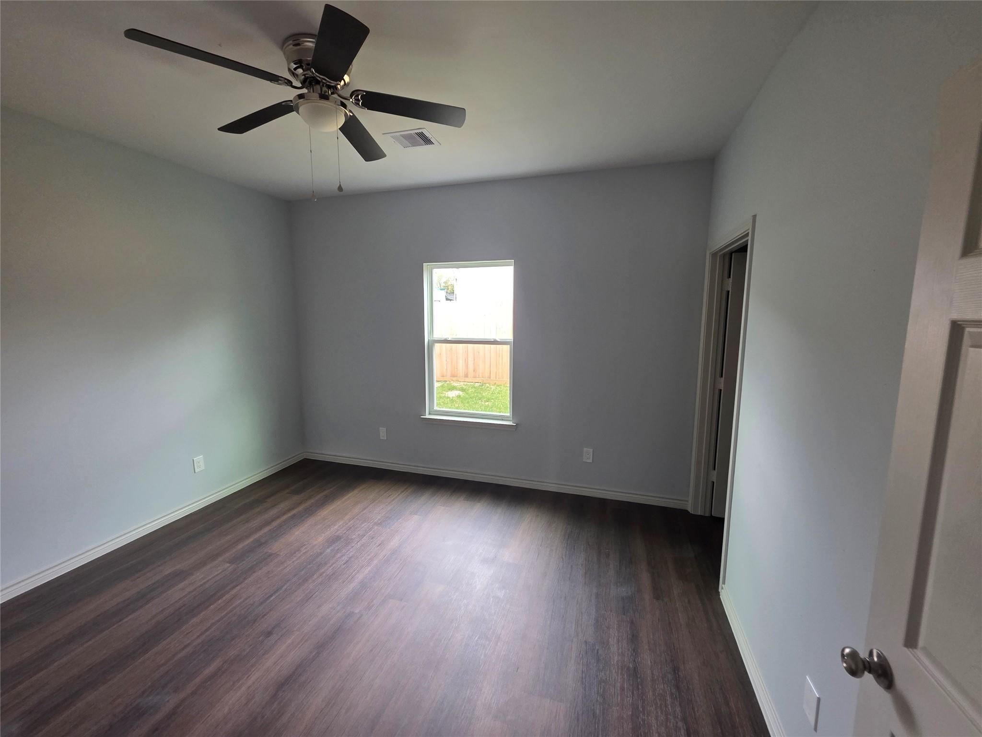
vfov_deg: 89.9
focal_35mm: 13
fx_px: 369
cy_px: 368
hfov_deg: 106.2
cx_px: 491
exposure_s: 1/60
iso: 200
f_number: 1.9
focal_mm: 2.2
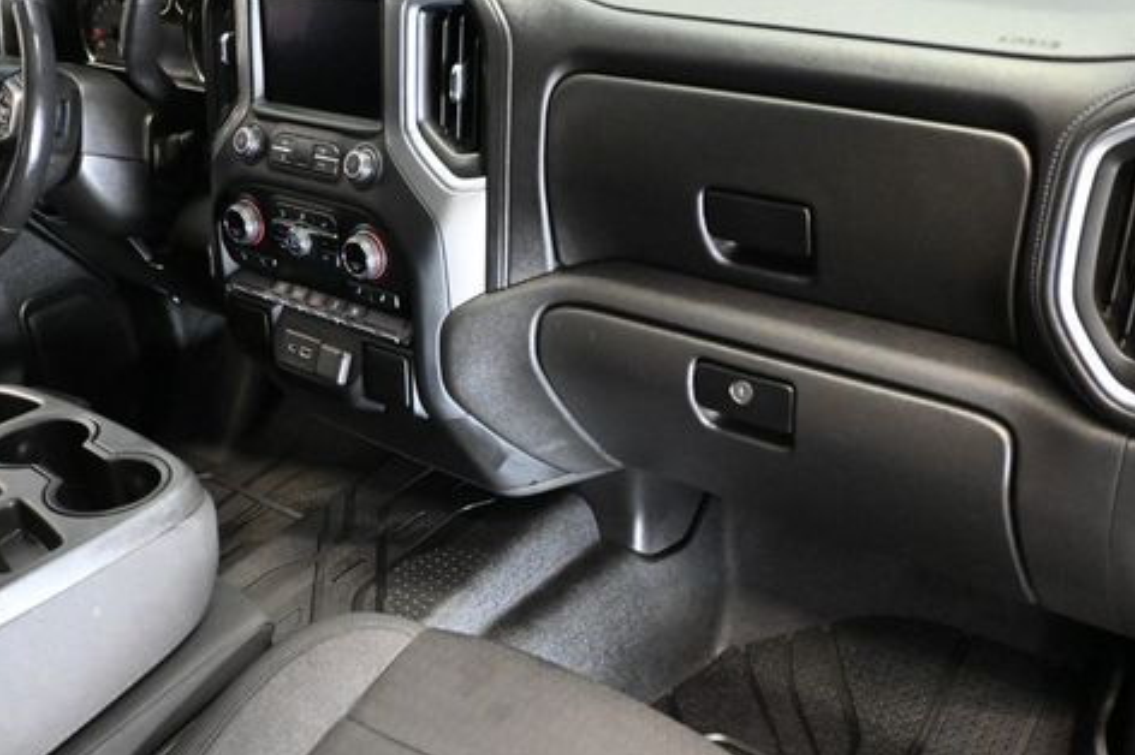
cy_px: 387
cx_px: 568
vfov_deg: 34.4
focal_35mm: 39
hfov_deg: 49.9
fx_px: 1219
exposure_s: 1/60
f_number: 3.8
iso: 10000
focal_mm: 19
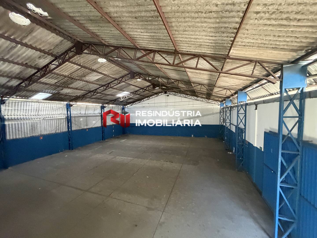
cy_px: 119
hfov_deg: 102.1
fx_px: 128
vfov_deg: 85.7
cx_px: 158
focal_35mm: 14
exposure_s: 1/60
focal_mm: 2.22
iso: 640
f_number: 2.2
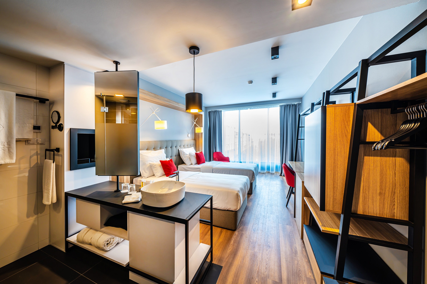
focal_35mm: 12
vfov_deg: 90.0
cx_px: 214
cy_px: 142
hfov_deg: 112.6
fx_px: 142
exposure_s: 1/2.5
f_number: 8
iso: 100
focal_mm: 12
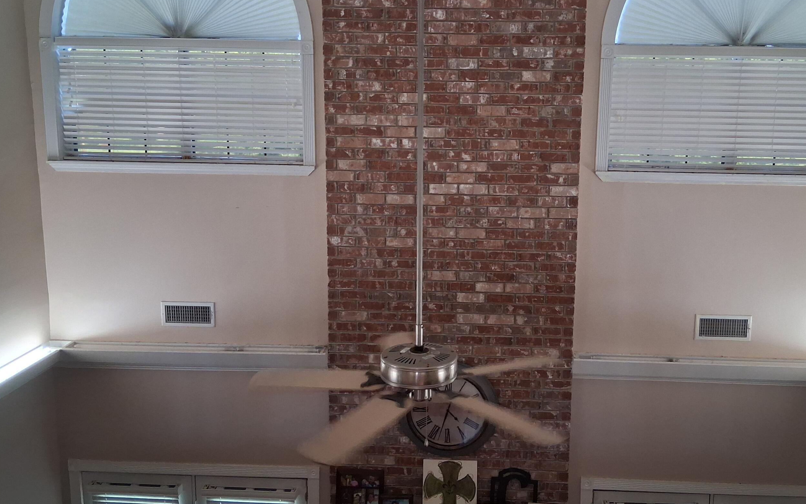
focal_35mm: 33
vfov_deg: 38.3
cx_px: 458
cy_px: 219
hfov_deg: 57.9
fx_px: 725
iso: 400
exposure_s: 1/100
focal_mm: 3.98
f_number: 1.8
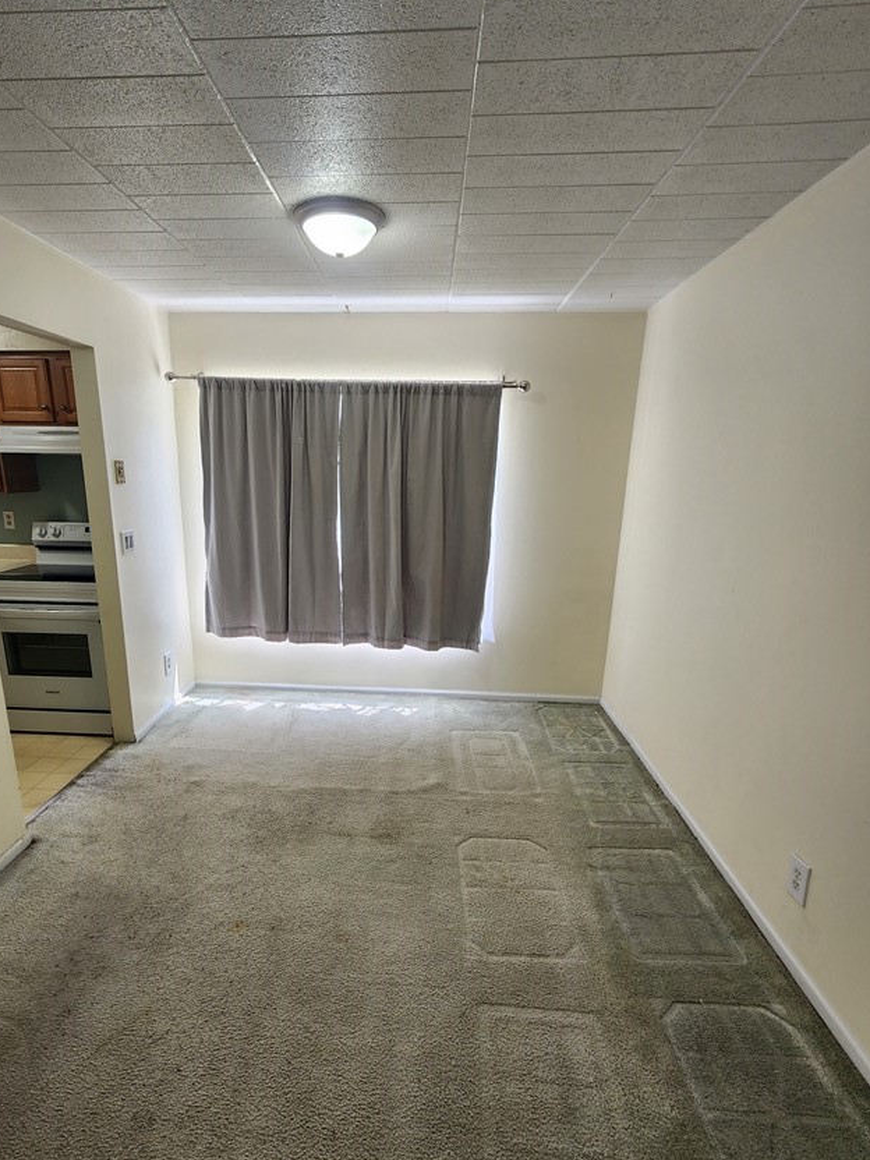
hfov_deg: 77.8
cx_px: 382
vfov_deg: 94.2
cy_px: 637
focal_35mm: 16
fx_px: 536
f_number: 2.2
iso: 80
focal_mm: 2.2
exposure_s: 1/60
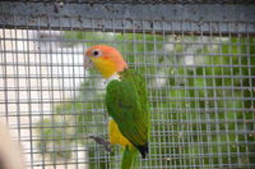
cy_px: 84
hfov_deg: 17.1
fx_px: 847
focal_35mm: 120
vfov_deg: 11.3
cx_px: 128
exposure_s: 1/125
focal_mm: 80
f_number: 4.5
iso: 250
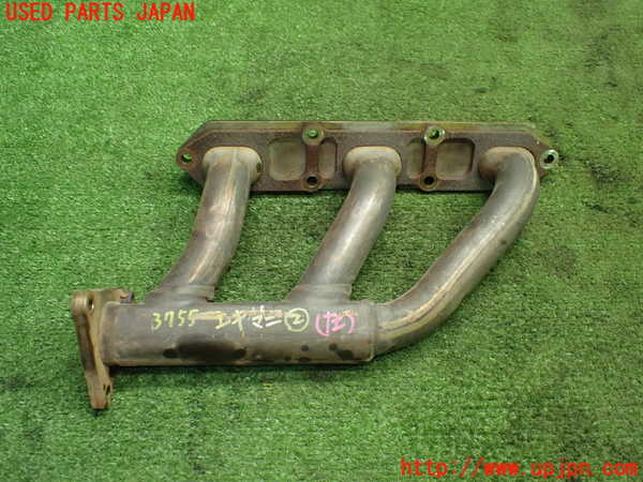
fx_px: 557
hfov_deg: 60.0
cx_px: 322
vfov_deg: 46.8
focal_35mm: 30
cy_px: 241
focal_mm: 5.4
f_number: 2.3
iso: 800
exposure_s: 1/100
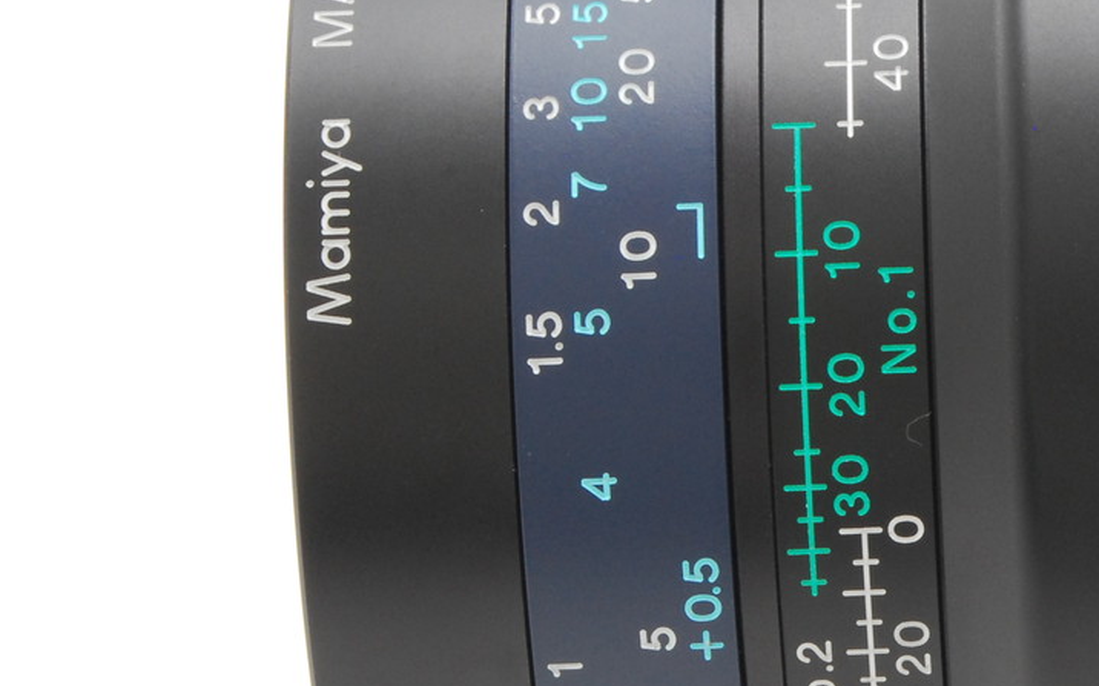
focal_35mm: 188
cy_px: 314
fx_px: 5633
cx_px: 1128
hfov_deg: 11.0
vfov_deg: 7.0
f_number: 20
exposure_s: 1/100
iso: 500
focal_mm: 55
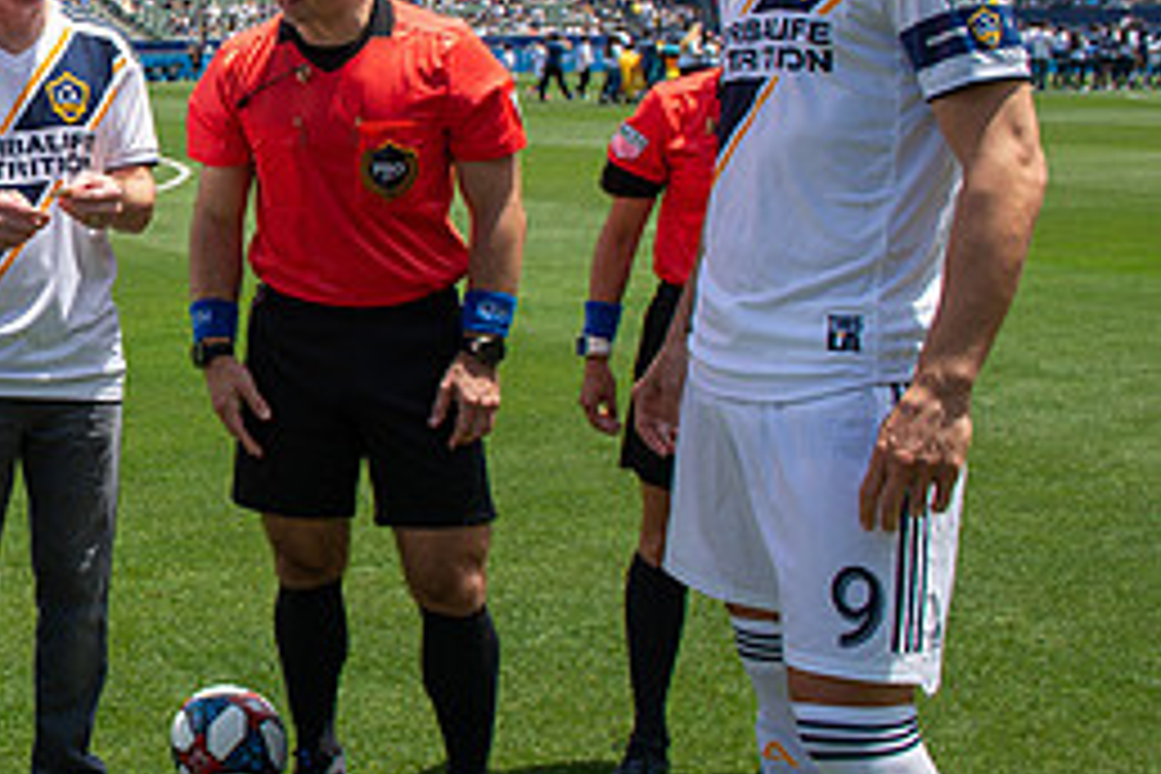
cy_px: 178
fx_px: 1741
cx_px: -140
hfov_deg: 32.2
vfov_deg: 24.7
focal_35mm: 54
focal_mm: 24
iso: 200
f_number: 5.6
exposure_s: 1/1000
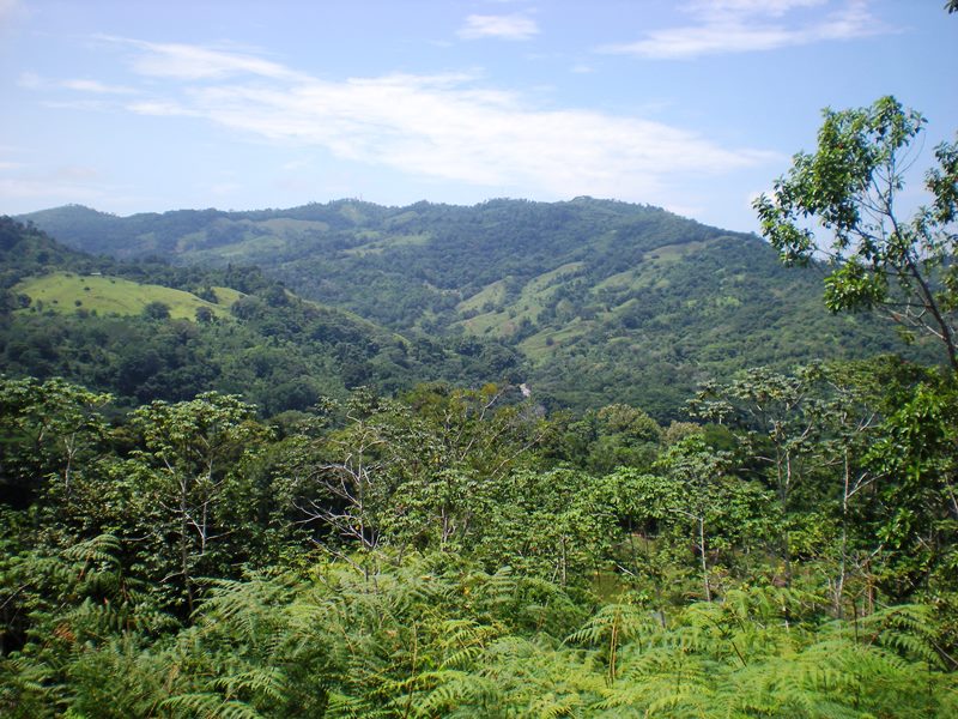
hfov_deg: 49.0
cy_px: 360
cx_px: 479
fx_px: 1052
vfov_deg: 37.7
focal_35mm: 38
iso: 64
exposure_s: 1/379
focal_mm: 6.3
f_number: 4.6
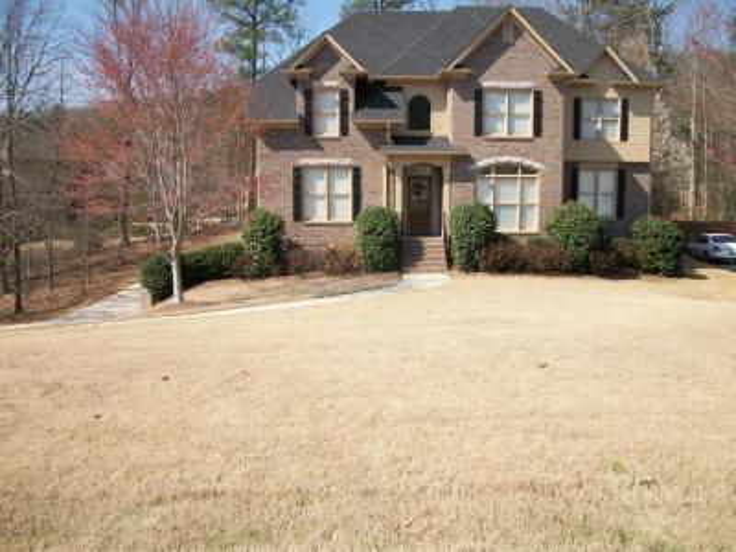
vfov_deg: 44.2
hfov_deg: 56.8
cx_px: 368
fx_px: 680
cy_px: 276
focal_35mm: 32
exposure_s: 1/160
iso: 80
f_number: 8.8
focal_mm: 5.7
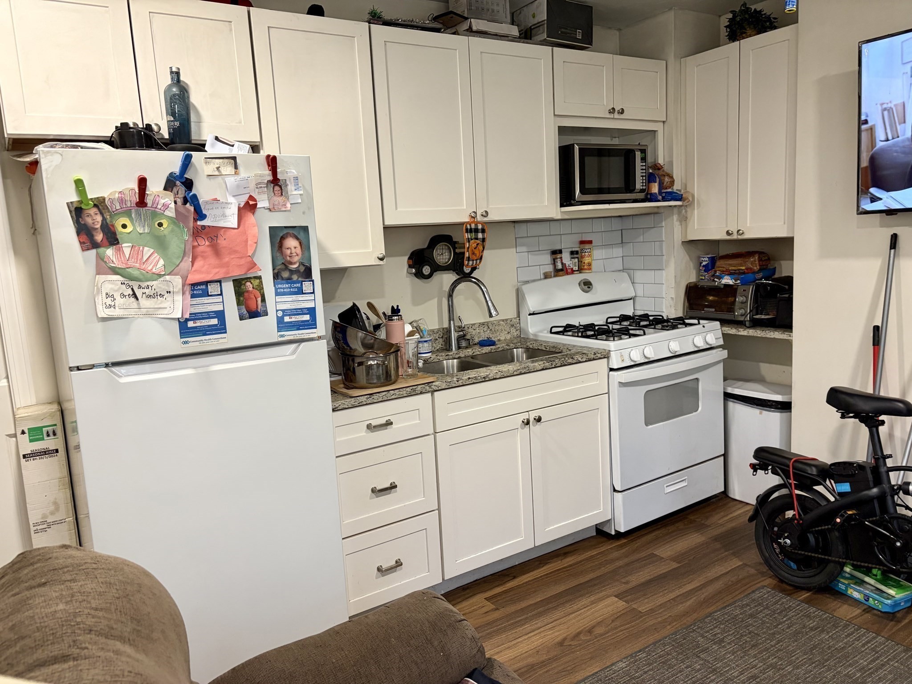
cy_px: 342
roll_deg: +3.0
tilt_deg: -8.2
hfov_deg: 67.3
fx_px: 685
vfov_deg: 53.1
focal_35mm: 26
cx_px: 456
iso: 160
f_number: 1.6
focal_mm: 5.96
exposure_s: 1/60
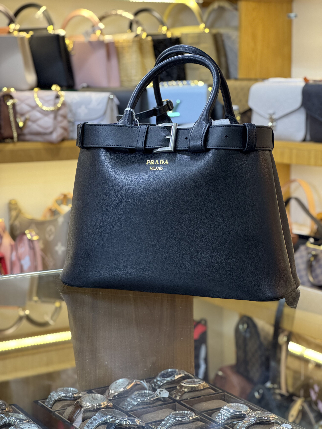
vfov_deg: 25.3
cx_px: 161
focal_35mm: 77
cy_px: 214
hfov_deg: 19.1
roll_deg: +0.8
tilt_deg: -6.1
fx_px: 955
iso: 200
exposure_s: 1/50
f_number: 2.8
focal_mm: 9
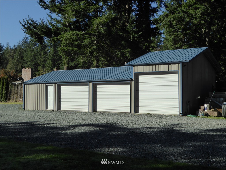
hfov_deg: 38.9
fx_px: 320
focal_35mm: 49
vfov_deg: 29.7
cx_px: 113
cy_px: 85
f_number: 5.6
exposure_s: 1/800
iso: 200
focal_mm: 8.4
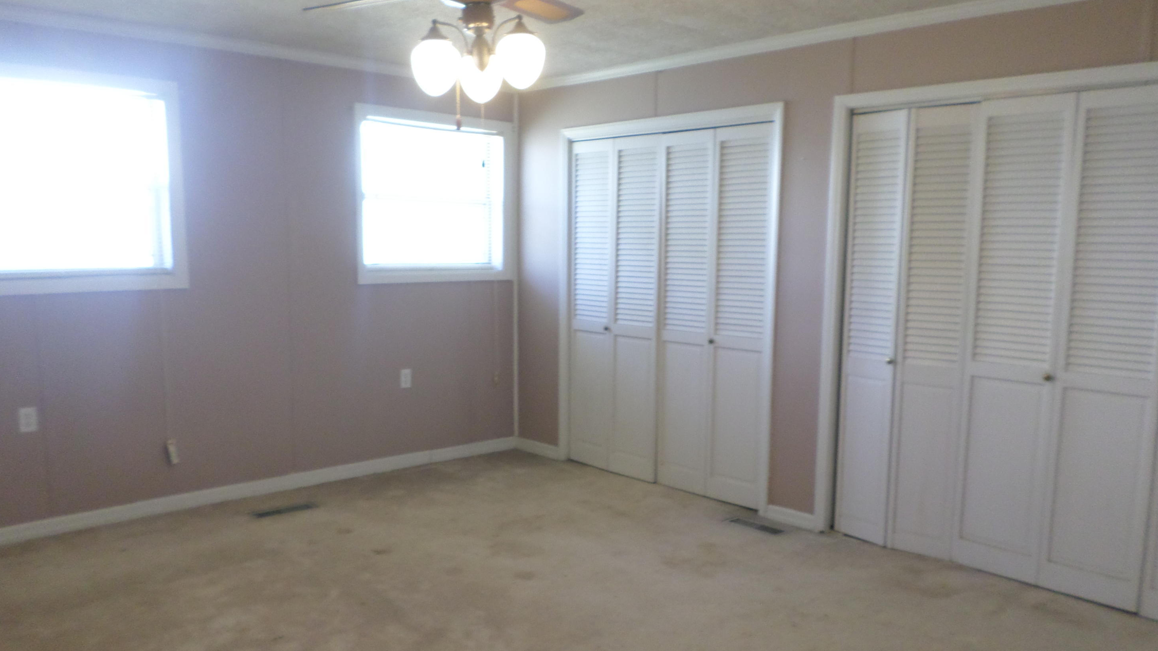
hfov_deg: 67.9
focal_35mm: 28
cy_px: 376
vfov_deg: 41.4
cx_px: 594
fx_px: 860
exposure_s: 1/30
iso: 200
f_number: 2.5
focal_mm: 4.5
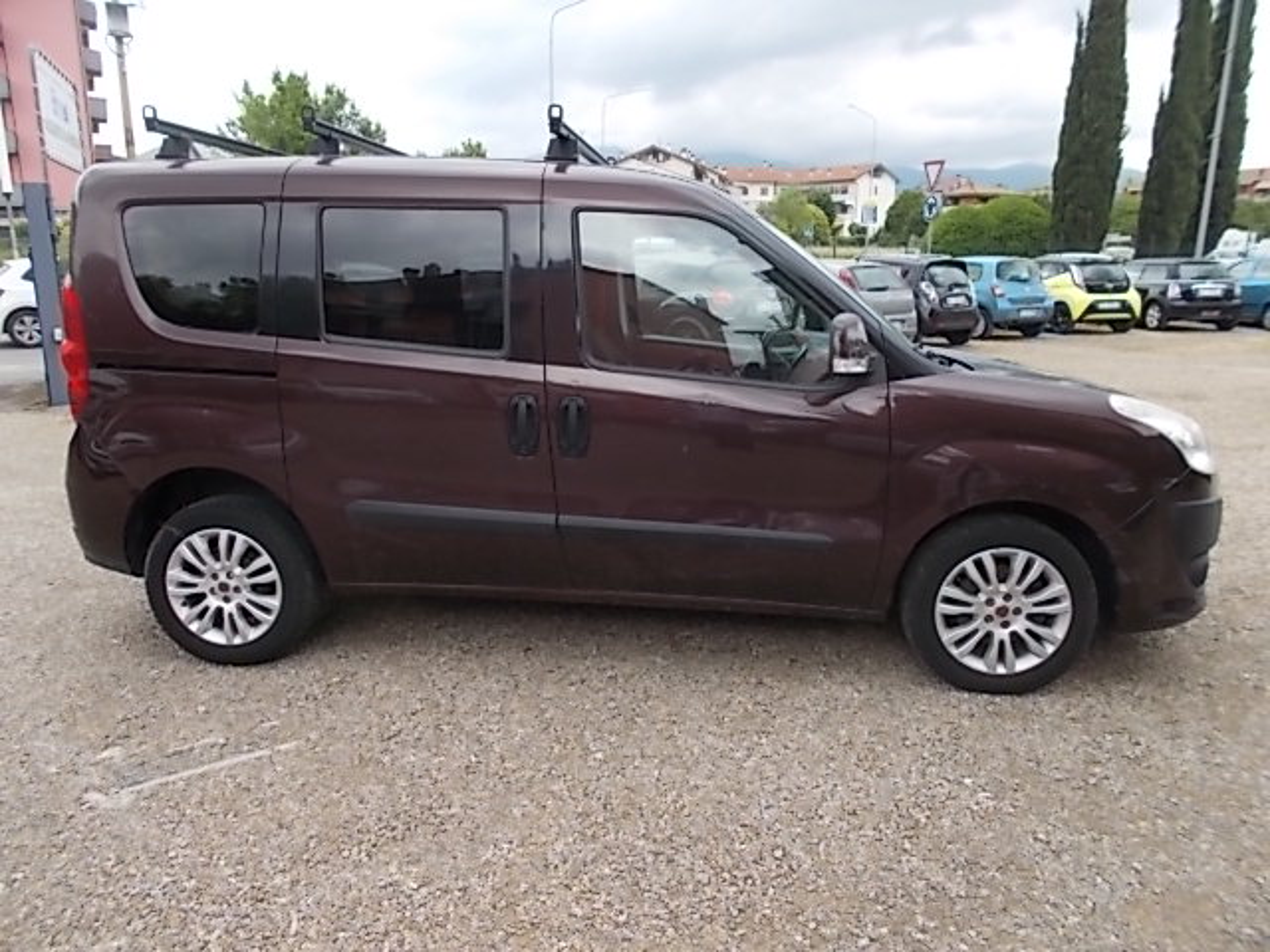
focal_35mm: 26
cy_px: 476
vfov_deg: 53.1
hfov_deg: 67.3
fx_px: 954
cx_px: 635
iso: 80
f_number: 3.2
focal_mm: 4.6
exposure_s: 1/200
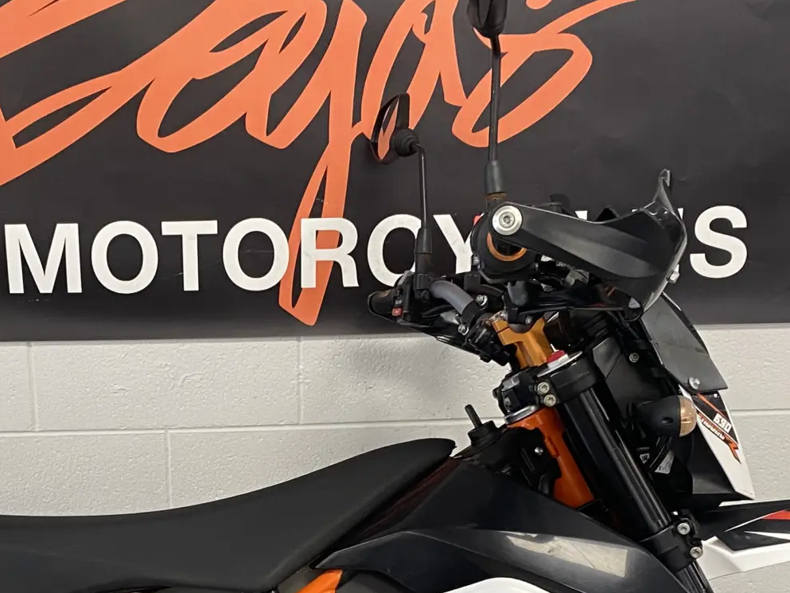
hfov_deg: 28.7
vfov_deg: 21.1
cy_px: 605
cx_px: 243
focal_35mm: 67
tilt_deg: -18.5
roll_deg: +2.4
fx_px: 1529
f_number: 1.8
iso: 80
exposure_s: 1/50
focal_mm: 4.25
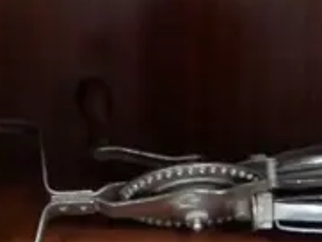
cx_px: 158
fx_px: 1582
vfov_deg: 8.2
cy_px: -304
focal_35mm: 170
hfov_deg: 11.6
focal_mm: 15
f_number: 4
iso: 3200
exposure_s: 1/25
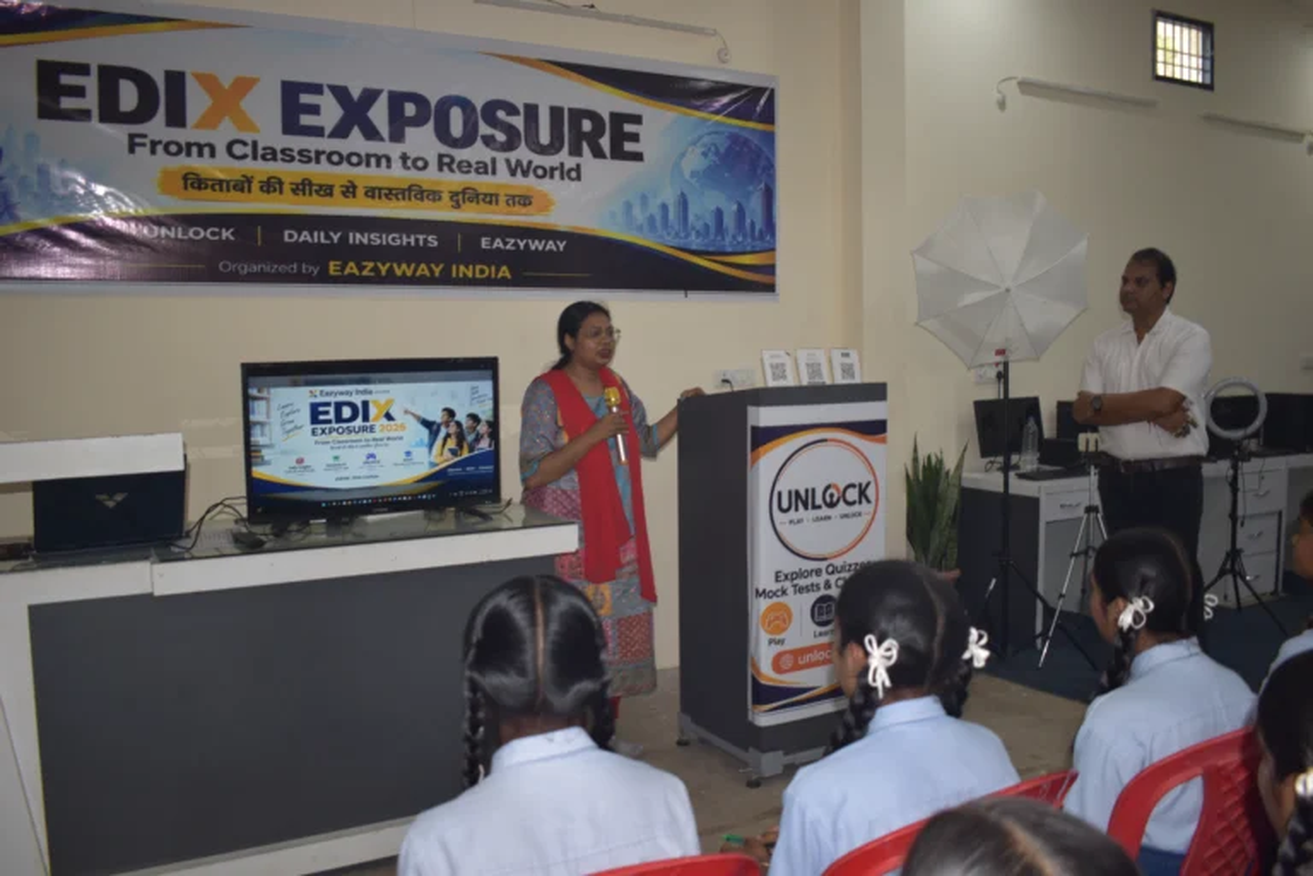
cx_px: 656
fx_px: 1094
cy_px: 438
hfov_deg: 61.9
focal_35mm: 30
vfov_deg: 43.6
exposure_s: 1/40
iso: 200
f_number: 3.8
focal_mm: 20
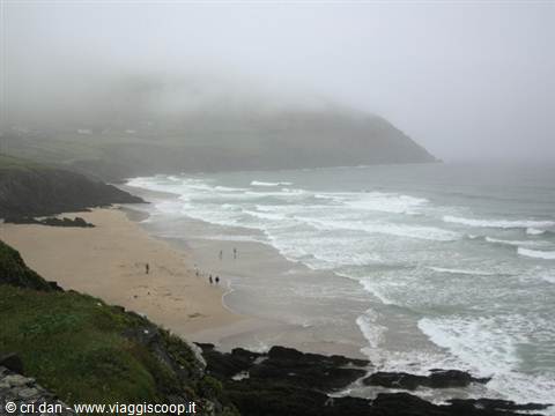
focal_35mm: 36
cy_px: 208
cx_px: 278
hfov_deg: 51.4
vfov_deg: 39.7
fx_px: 577
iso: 64
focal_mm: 7.5
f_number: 5.4
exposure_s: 1/226
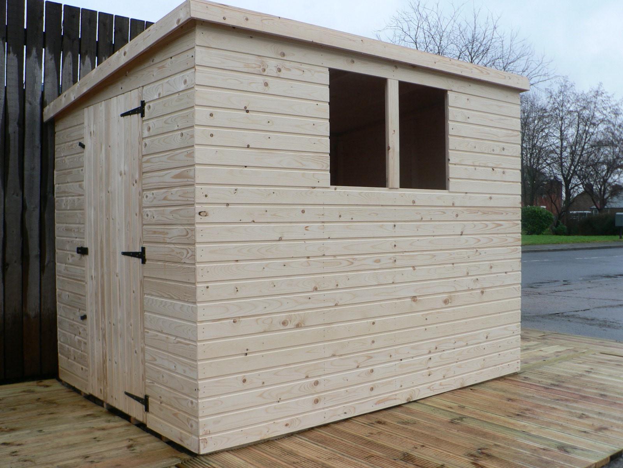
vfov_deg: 39.7
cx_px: 312
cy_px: 234
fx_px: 648
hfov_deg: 51.4
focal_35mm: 36
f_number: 3.2
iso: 80
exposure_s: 1/100
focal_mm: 6
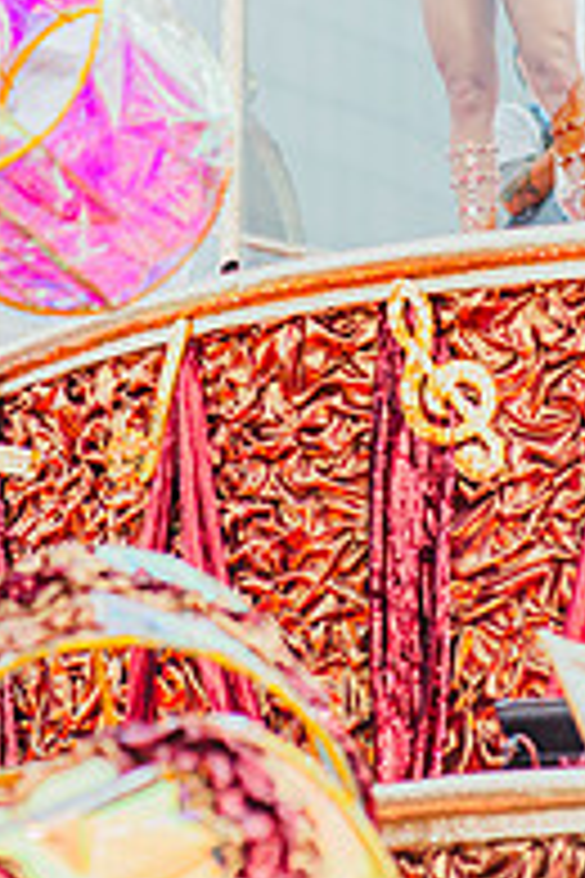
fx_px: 4777
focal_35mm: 196
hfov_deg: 7.0
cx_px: 441
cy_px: 104
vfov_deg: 10.4
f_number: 2.2
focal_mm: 85
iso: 200
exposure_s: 1/640
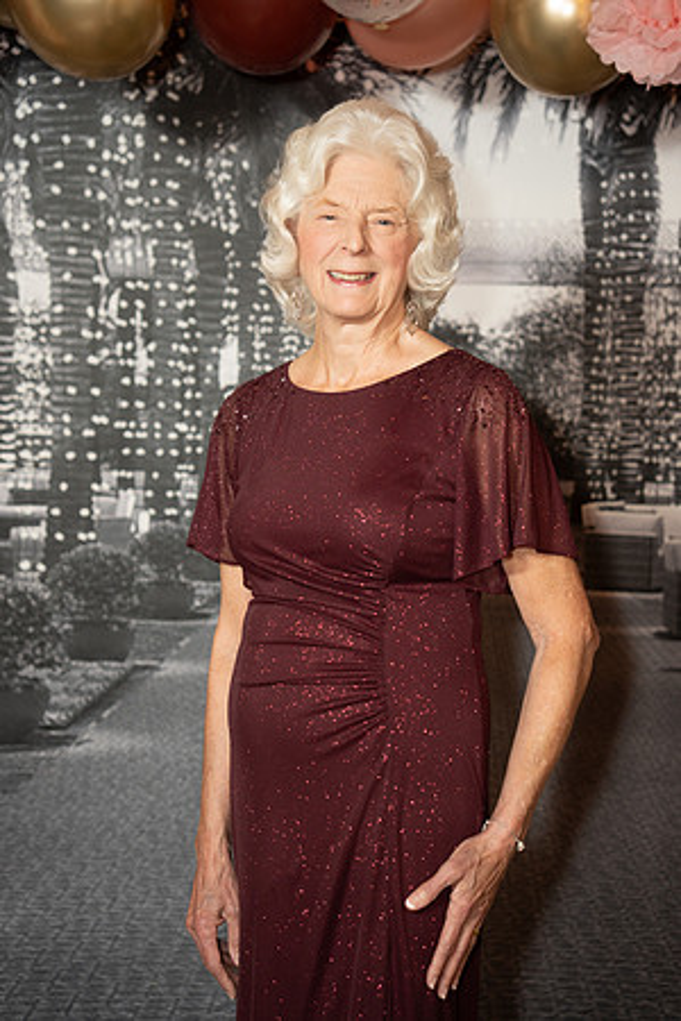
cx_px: 340
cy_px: 510
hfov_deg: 19.5
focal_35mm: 70
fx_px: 1986
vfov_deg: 28.8
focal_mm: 70
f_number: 2.8
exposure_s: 1/160
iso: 1000
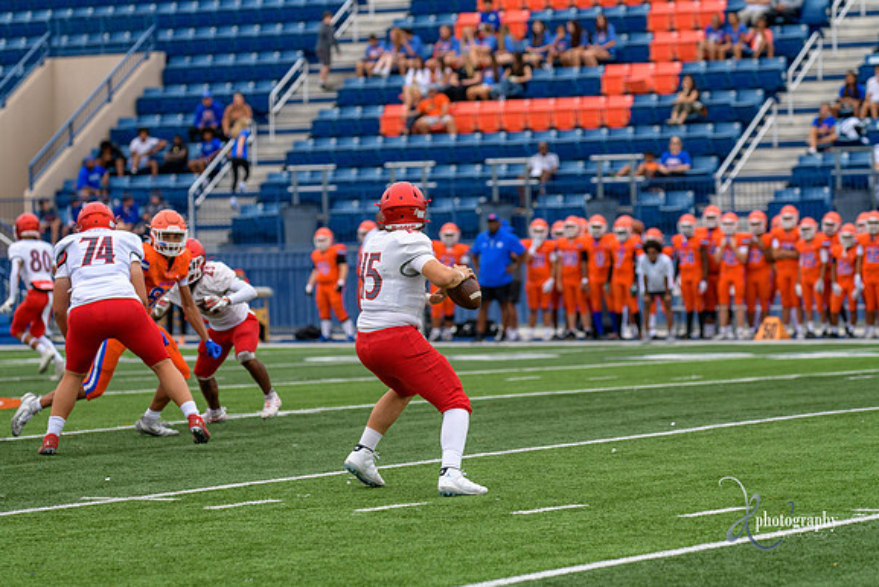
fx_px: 4176
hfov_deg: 12.0
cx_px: 440
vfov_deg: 8.0
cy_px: 294
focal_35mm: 171
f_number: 3.5
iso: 220
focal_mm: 170
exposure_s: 1/800
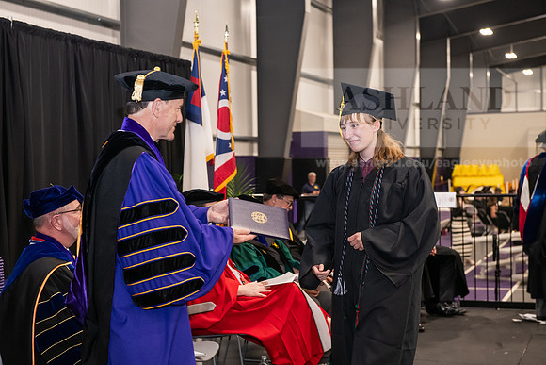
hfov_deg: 32.4
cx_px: 273
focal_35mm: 62
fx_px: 941
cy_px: 182
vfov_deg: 21.9
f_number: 5
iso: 2500
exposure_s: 1/125
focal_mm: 62
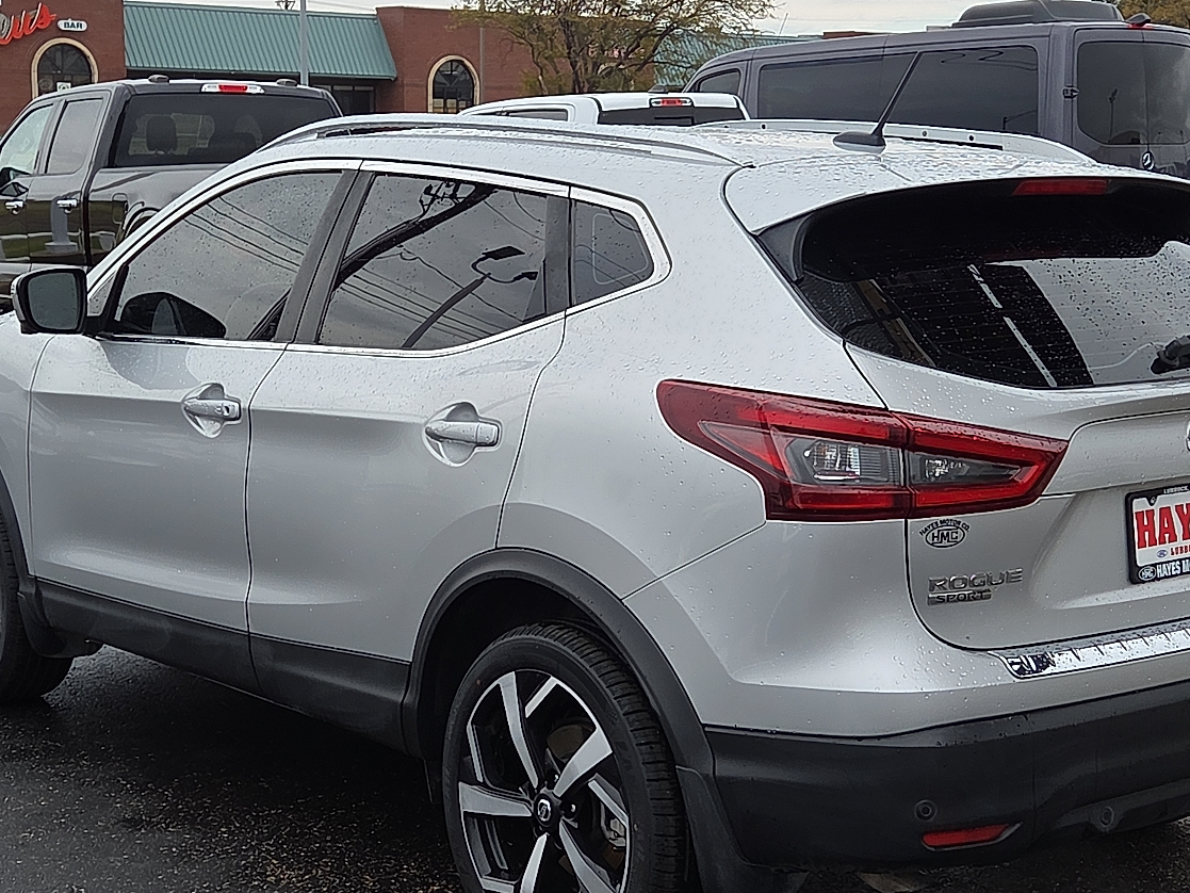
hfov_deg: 30.7
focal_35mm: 63
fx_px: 2166
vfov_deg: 23.3
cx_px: 637
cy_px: 468
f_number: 1.8
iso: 76
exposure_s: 1/1429
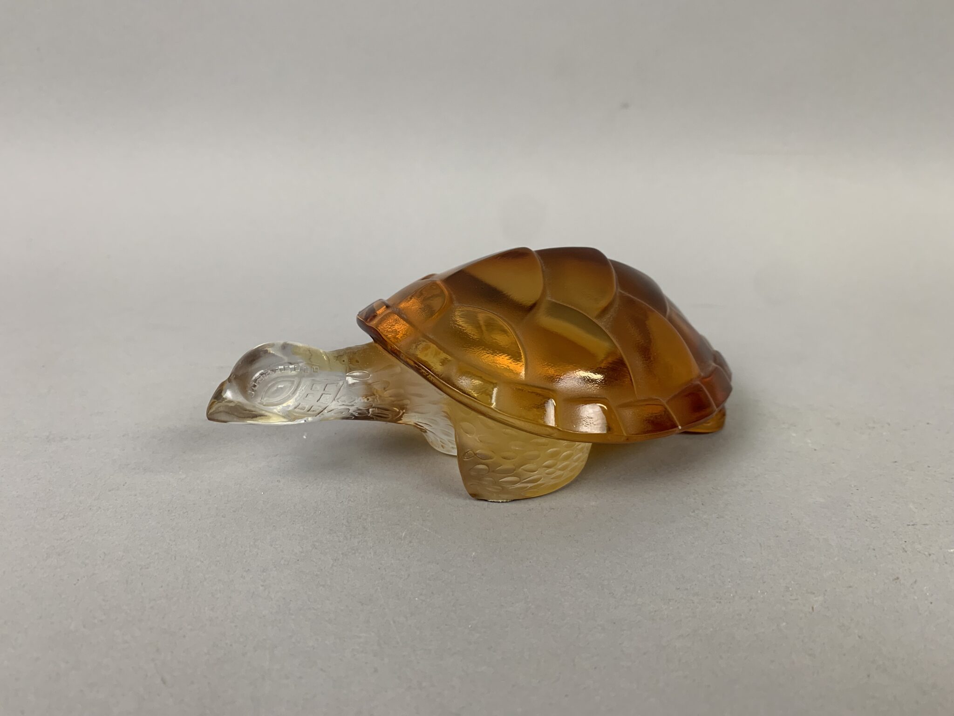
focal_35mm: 26
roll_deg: +0.4
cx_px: 477
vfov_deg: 53.1
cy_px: 358
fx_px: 717
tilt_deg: -21.8
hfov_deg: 67.3
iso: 80
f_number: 1.8
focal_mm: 4.25
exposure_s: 1/50
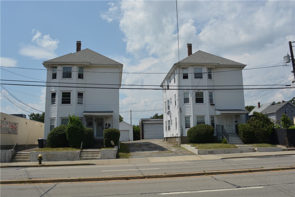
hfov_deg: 57.2
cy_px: 98
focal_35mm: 33
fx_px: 270
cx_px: 148
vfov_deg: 40.0
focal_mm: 22
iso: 100
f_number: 8
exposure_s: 1/500
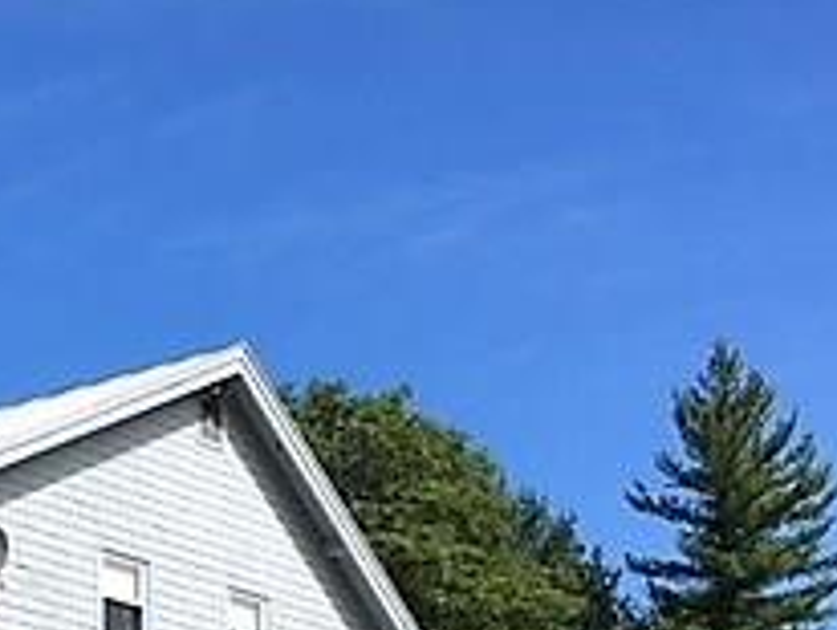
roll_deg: +0.0
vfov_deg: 15.6
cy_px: 821
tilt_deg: +6.2
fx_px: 2179
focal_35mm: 90
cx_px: 33
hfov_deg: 21.1
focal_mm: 4.15
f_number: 2.2
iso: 25
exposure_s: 1/1479
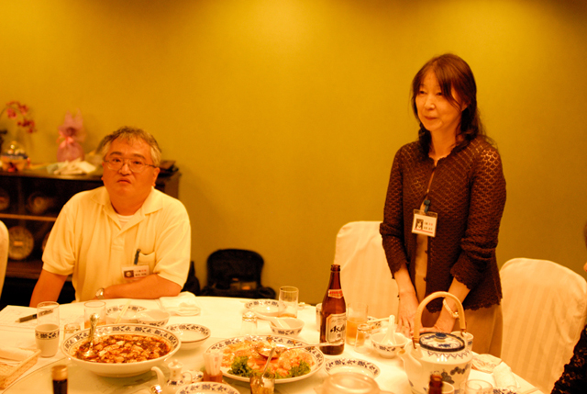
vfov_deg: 32.0
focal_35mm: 42
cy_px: 197
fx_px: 686
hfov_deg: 46.3
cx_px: 294
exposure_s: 1/80
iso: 800
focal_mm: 28
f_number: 2
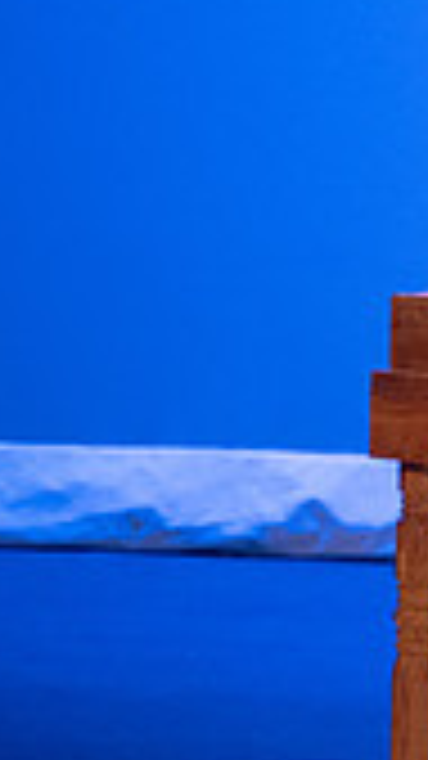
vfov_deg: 1.4
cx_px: 1162
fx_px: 30541
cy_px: 117
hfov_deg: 0.8
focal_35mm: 1513
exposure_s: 1/160
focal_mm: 420
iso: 9000
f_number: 6.3
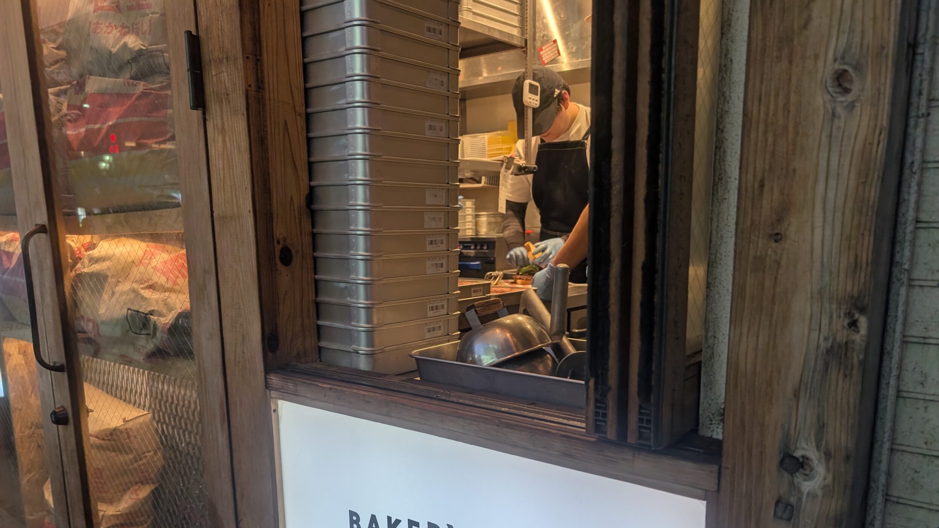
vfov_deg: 42.3
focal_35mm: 27
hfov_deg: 69.8
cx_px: 456
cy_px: 355
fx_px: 672
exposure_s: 1/50
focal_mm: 6.9
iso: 29
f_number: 1.68
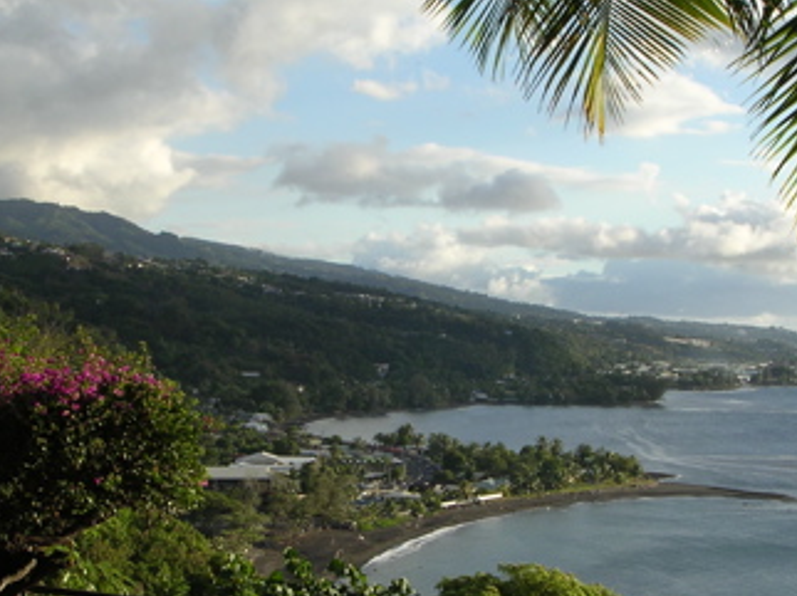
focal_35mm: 67
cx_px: 455
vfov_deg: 21.9
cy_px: 366
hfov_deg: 29.0
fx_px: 1541
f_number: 6.2
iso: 100
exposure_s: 1/150
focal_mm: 7.5
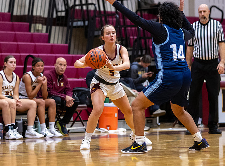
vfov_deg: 8.4
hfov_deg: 11.3
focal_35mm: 176
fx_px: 1136
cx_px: 94
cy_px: 102
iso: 2500
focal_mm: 85
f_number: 1.8
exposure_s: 1/1250
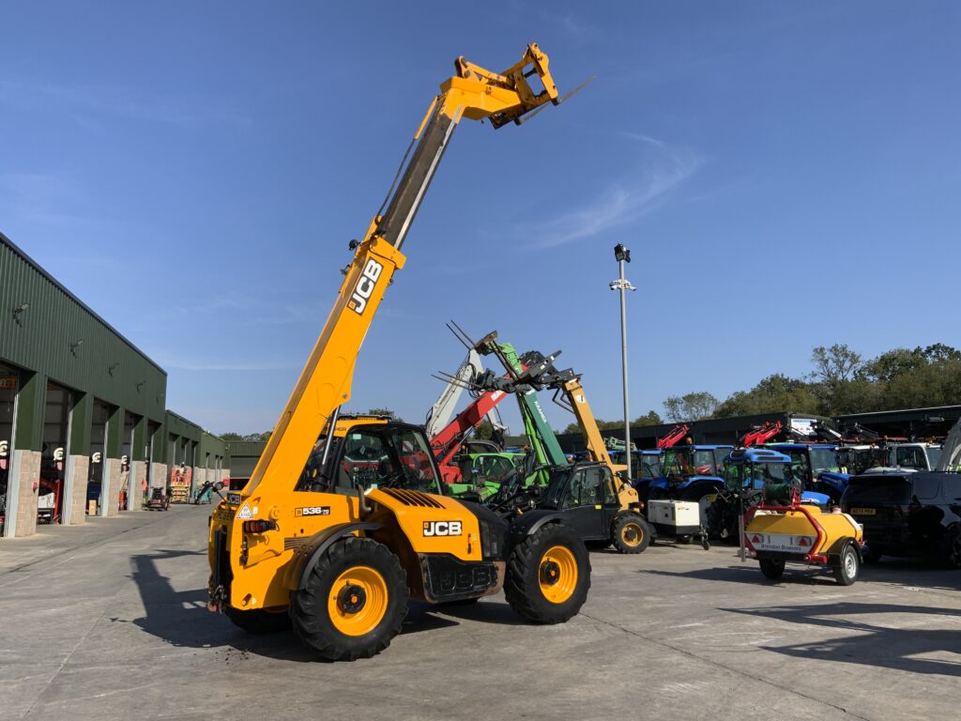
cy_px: 360
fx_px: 805
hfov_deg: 61.7
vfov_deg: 48.2
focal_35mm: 29
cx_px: 480
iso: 20
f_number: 1.8
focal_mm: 3
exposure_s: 1/2320
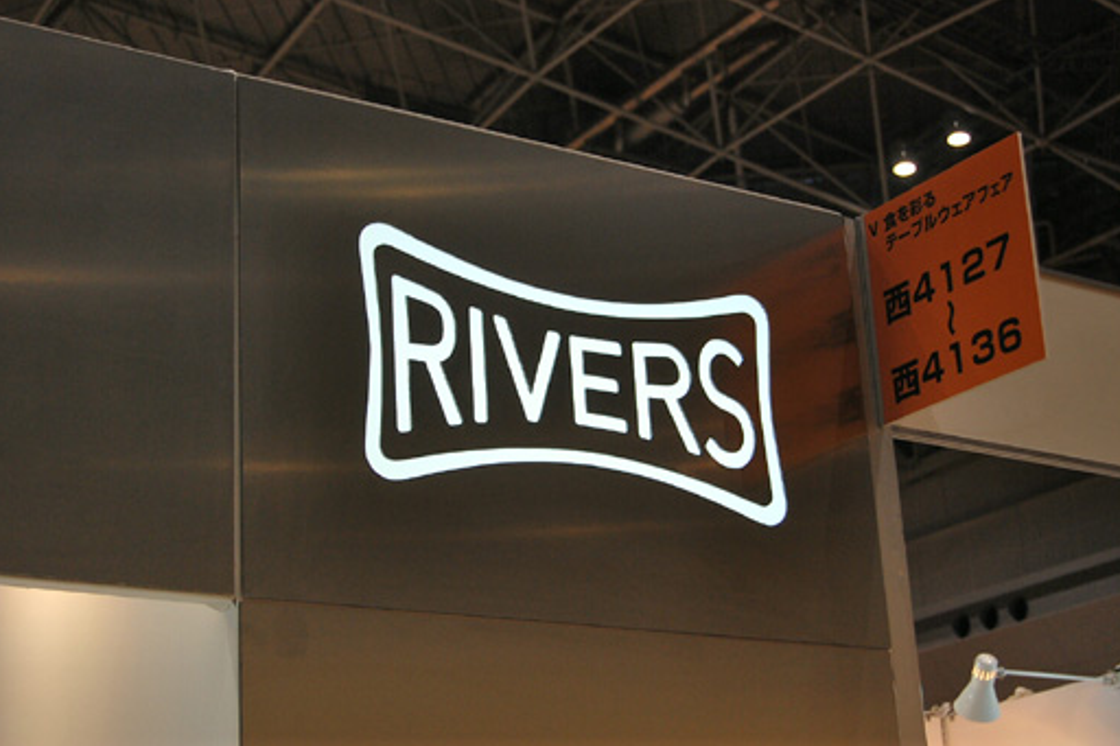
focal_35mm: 64
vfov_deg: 21.2
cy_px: 376
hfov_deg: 31.4
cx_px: 560
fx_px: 1990
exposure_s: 1/100
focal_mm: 42
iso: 400
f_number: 5.3
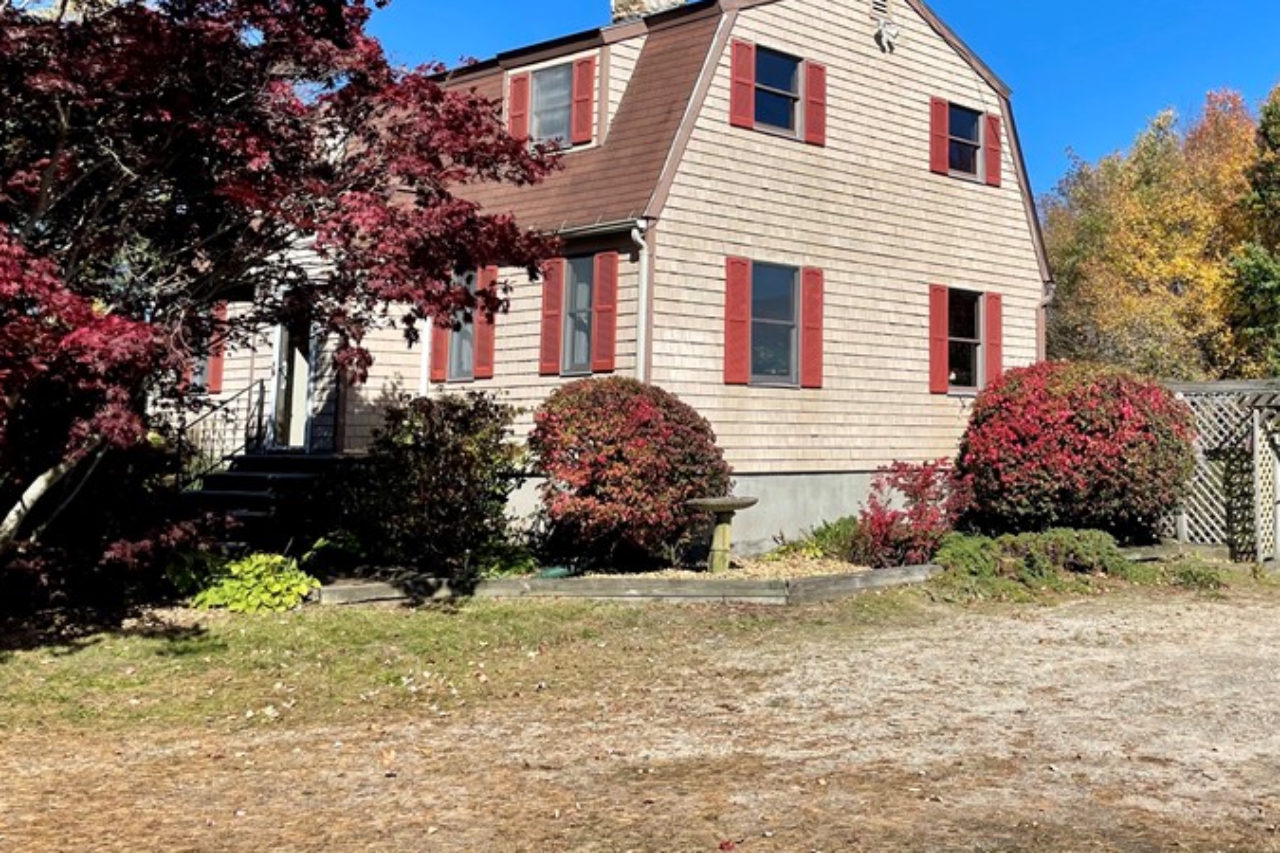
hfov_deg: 46.2
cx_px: 918
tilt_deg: +8.4
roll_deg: +0.0
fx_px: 1458
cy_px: 262
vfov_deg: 32.3
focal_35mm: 41
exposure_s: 1/3731
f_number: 1.6
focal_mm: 4.2
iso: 32
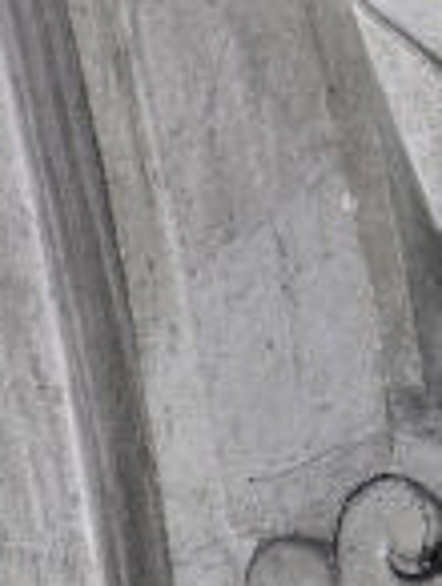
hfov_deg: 1.6
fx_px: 15516
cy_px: 823
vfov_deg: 2.2
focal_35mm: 914
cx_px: 601
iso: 81
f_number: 4.8
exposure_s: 1/60.1
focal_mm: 74
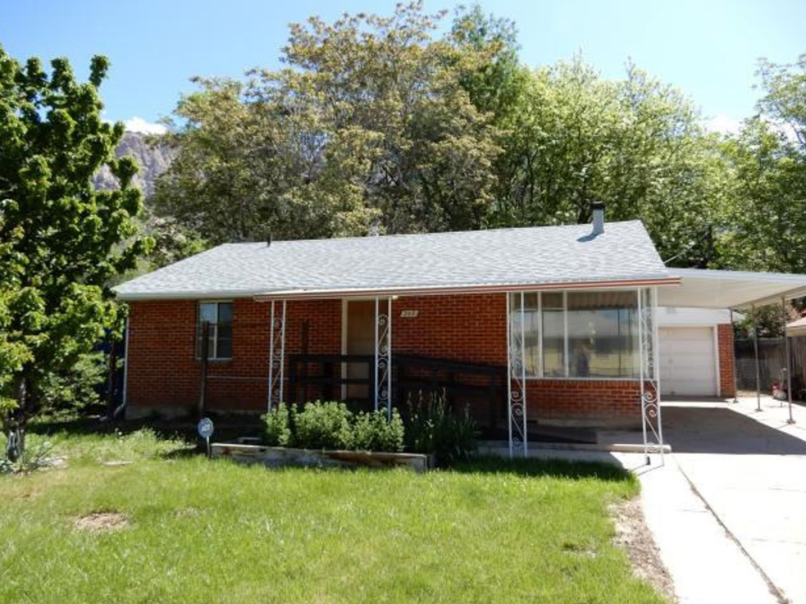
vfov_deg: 54.9
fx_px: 582
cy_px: 293
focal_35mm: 25
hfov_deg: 69.4
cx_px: 411
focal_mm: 4.3
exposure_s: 1/400
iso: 80
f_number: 3.4
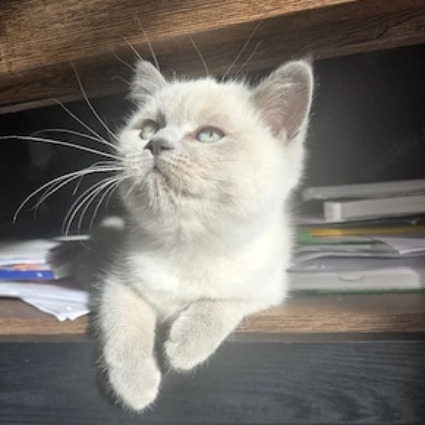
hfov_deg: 57.3
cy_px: 277
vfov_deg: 56.3
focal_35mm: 28
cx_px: 210
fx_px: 389
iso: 80
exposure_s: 1/2500
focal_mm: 6.3
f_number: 1.7
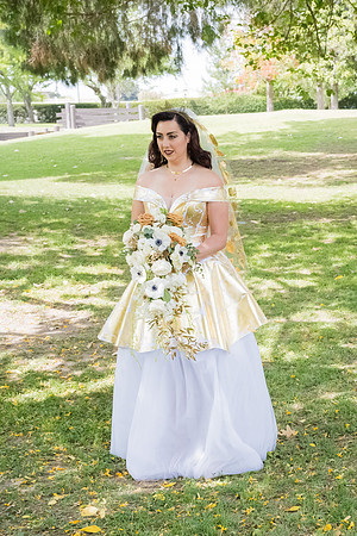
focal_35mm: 59
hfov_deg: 22.0
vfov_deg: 34.2
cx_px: 385
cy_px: 268
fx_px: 870
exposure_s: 1/2000
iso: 1250
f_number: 5.6
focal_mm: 39
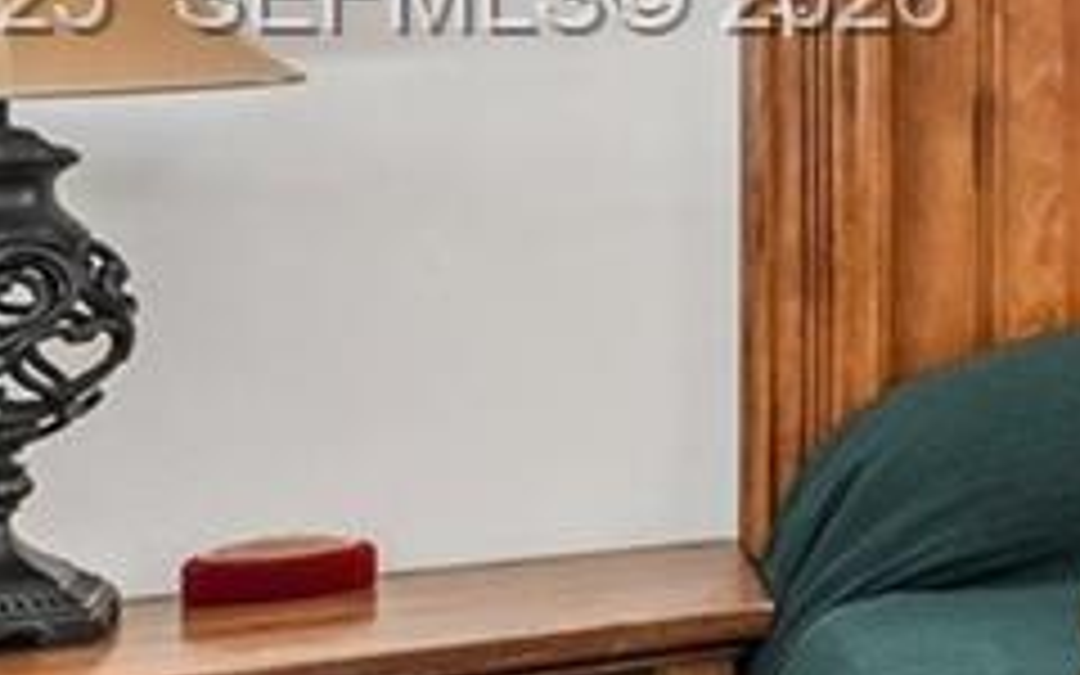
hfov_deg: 11.9
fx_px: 2796
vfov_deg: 13.6
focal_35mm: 95
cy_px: 0
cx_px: 3150
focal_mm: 14
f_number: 9
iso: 320
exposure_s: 1/5
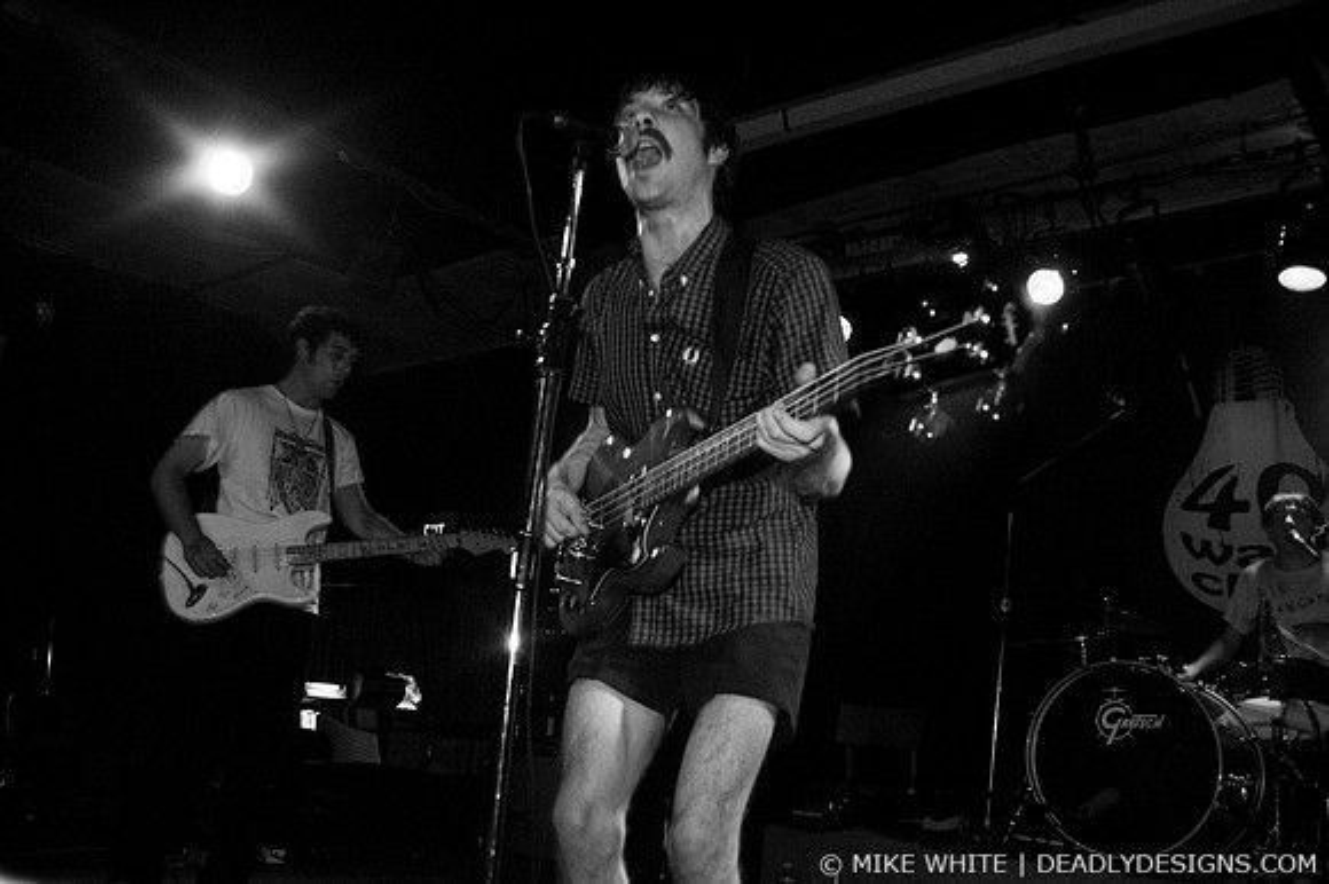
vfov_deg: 43.6
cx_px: 664
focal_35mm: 30
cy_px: 442
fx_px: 1107
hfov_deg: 62.0
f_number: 2.8
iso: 800
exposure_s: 1/40
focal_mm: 20
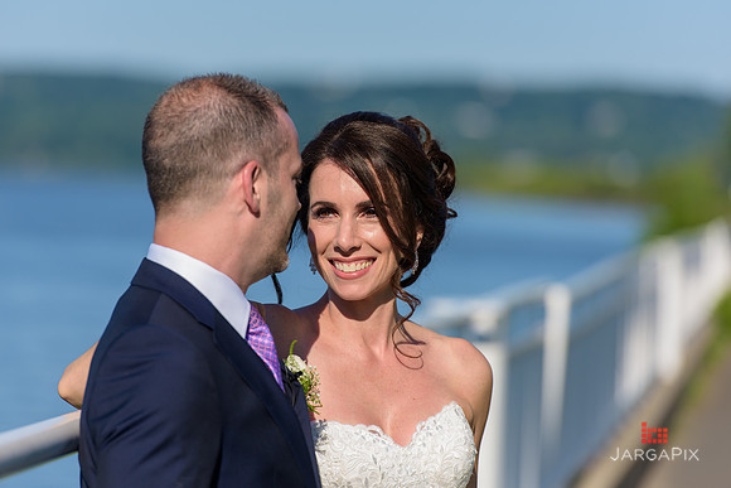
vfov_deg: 6.9
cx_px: 366
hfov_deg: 10.3
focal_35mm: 200
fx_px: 4062
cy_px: 244
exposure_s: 1/2500
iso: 200
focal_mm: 200
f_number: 4
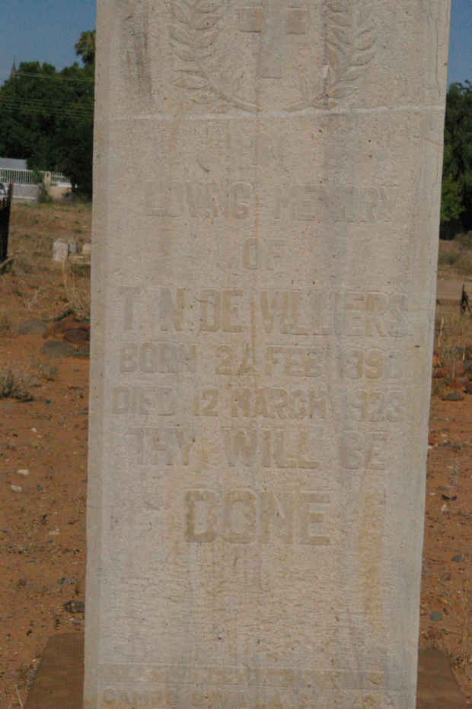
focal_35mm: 75
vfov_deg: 27.0
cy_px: 354
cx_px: 236
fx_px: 1477
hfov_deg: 18.2
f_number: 27
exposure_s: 1/2000
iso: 3200
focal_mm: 50
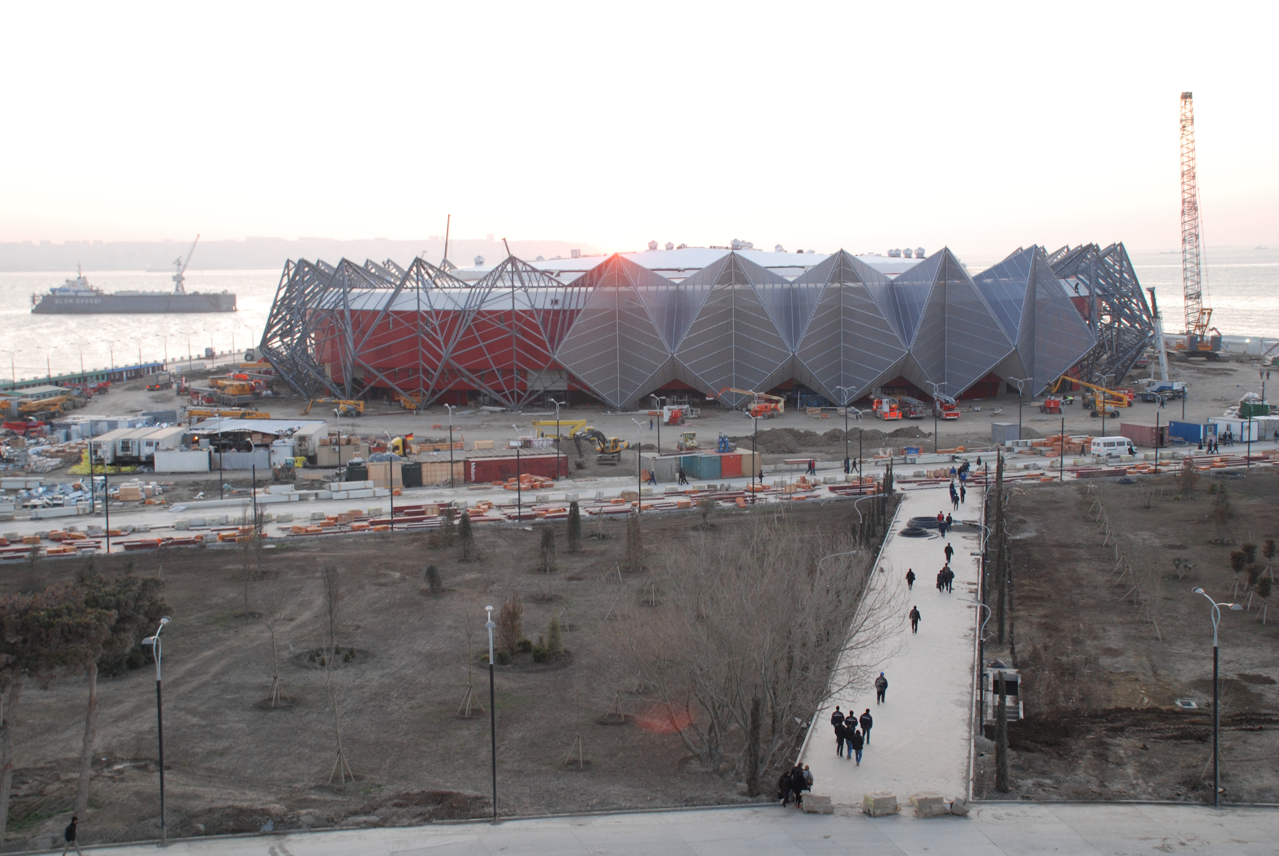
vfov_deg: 29.0
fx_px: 1654
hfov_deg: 42.3
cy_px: 428
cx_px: 640
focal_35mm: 46
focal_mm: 31
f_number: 5.6
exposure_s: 1/30
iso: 400
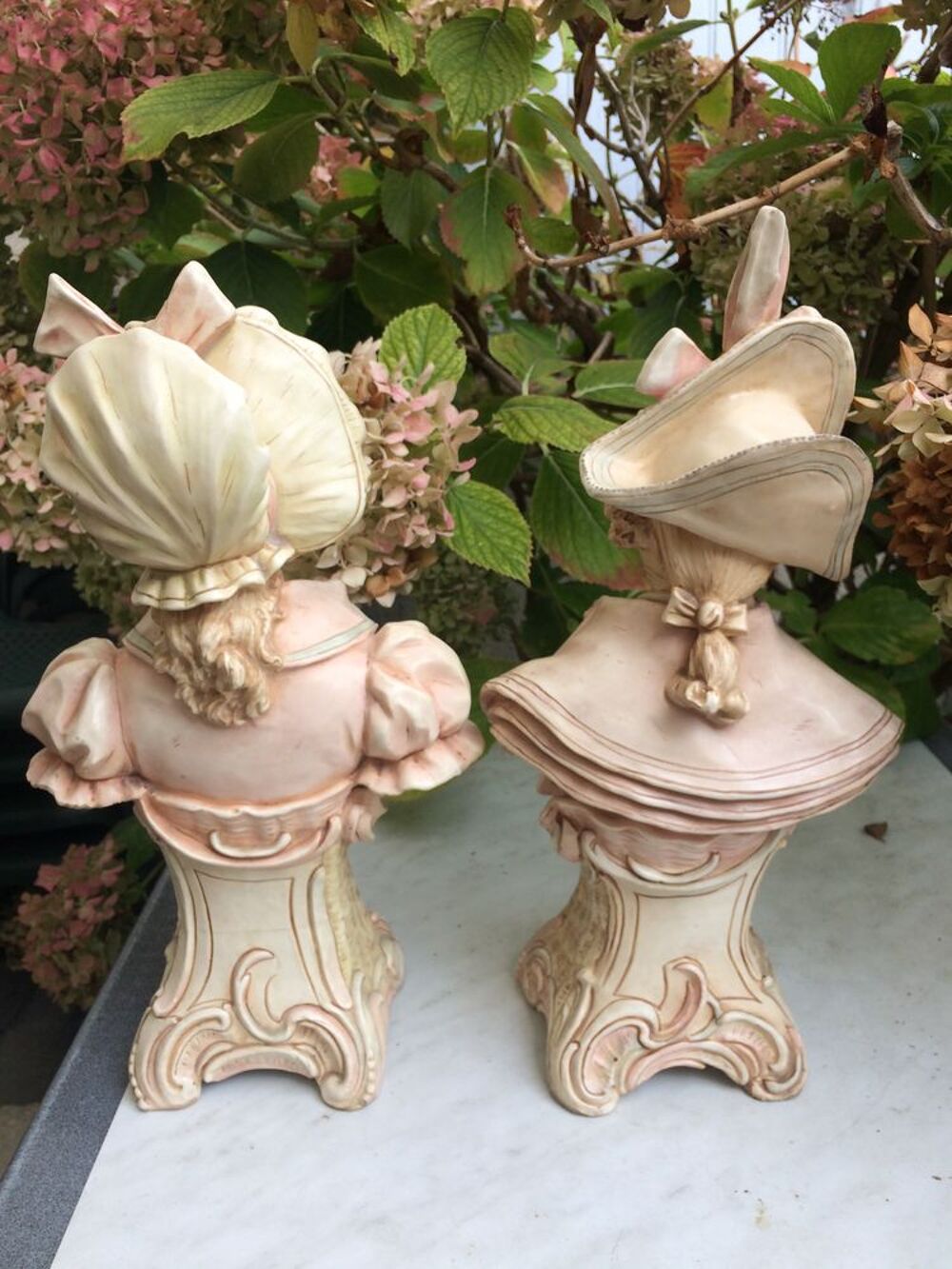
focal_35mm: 29
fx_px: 1063
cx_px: 476
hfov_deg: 48.2
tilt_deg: -19.1
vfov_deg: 61.7
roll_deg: +2.4
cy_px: 634
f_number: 2.2
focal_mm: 4.15
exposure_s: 1/363
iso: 32
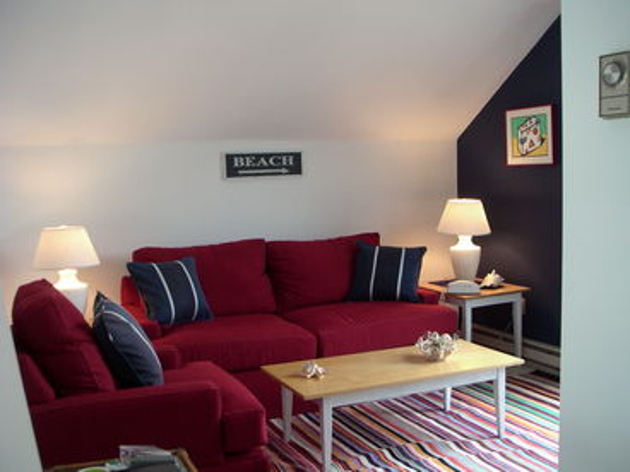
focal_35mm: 38
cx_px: 315
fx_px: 692
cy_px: 236
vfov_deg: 37.7
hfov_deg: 49.0
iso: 100
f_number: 2.8
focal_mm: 6
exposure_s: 1/50
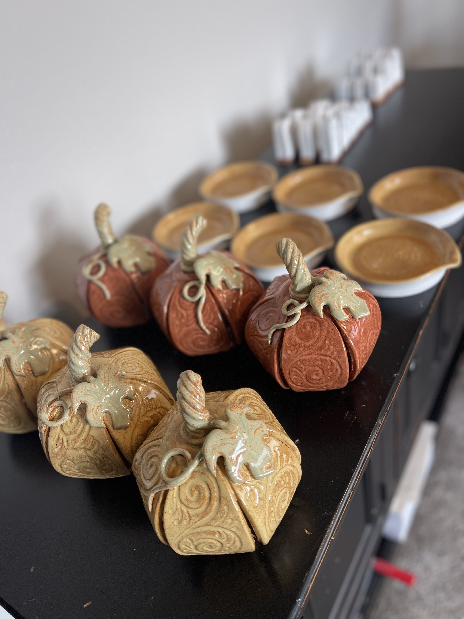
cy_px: 310
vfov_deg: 67.3
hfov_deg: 53.1
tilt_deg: -39.2
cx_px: 232
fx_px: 465
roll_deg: +16.6
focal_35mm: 26
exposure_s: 1/120
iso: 125
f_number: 1.6
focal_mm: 5.1
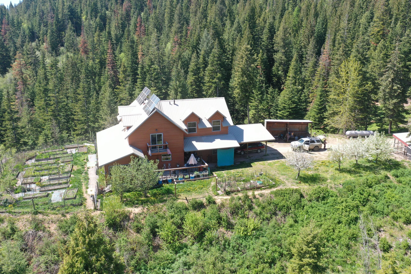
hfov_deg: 58.7
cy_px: 139
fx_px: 365
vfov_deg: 41.1
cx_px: 218
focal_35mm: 32
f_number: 5
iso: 100
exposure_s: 1/200
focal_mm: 10.26
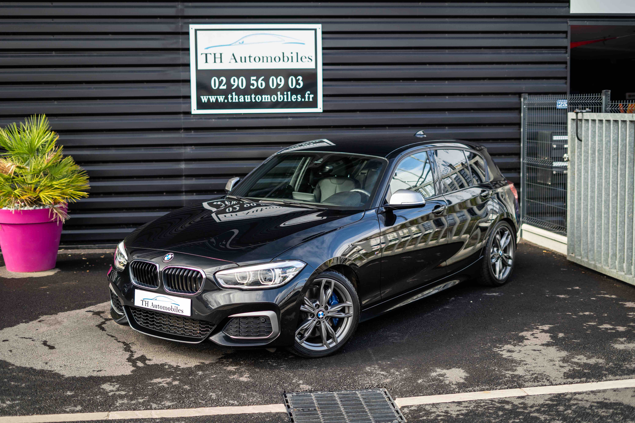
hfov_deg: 39.6
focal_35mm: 50
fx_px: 882
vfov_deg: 27.0
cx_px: 318
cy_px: 212
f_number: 2.2
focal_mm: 50
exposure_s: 1/320
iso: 100
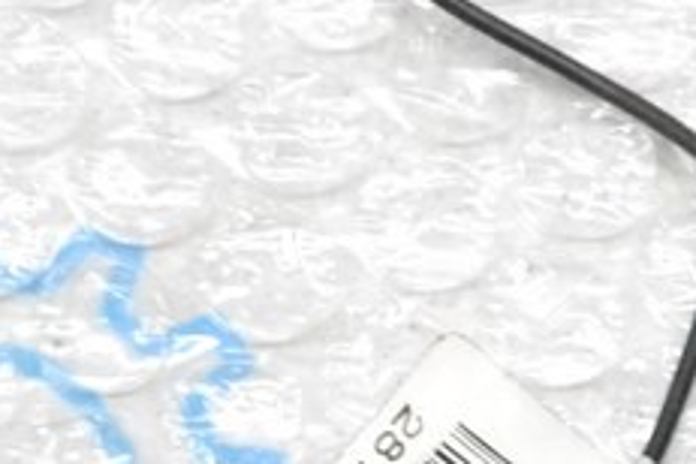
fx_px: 7060
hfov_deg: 5.6
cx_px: 518
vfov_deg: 3.8
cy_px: 658
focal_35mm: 365
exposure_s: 1/160
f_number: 11
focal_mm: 55
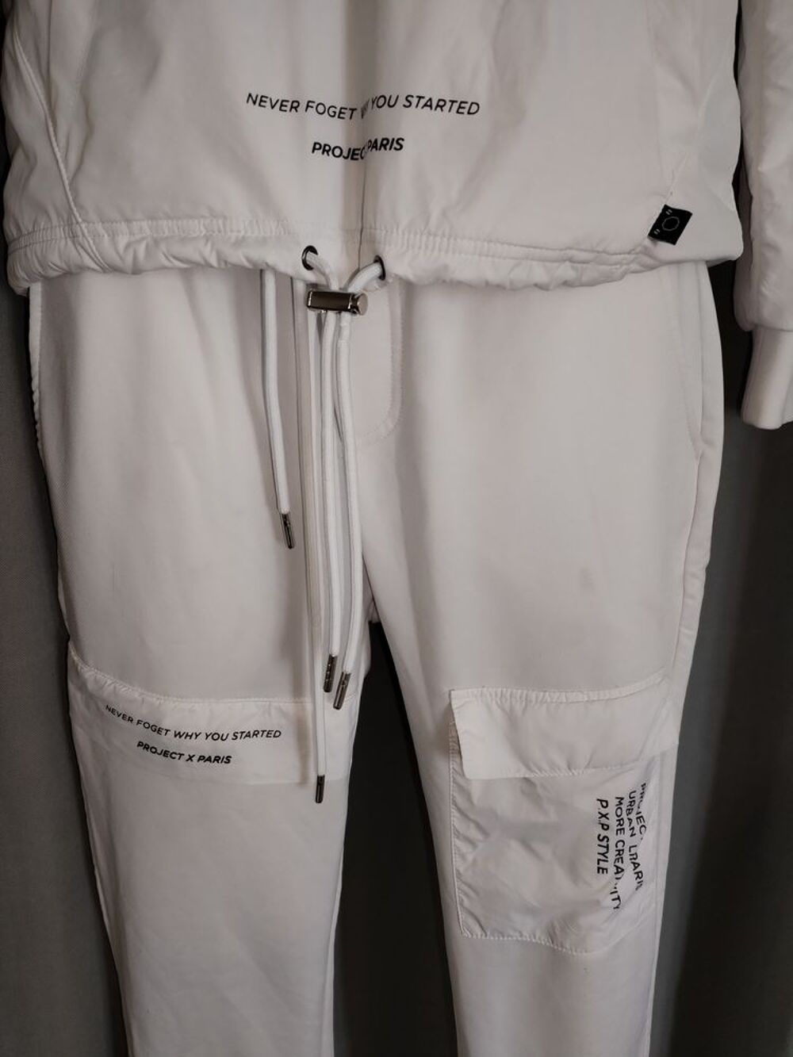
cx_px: 396
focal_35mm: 26
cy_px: 528
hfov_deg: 53.1
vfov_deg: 67.3
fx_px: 794
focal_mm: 4.75
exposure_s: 1/33.3
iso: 516
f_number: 1.8
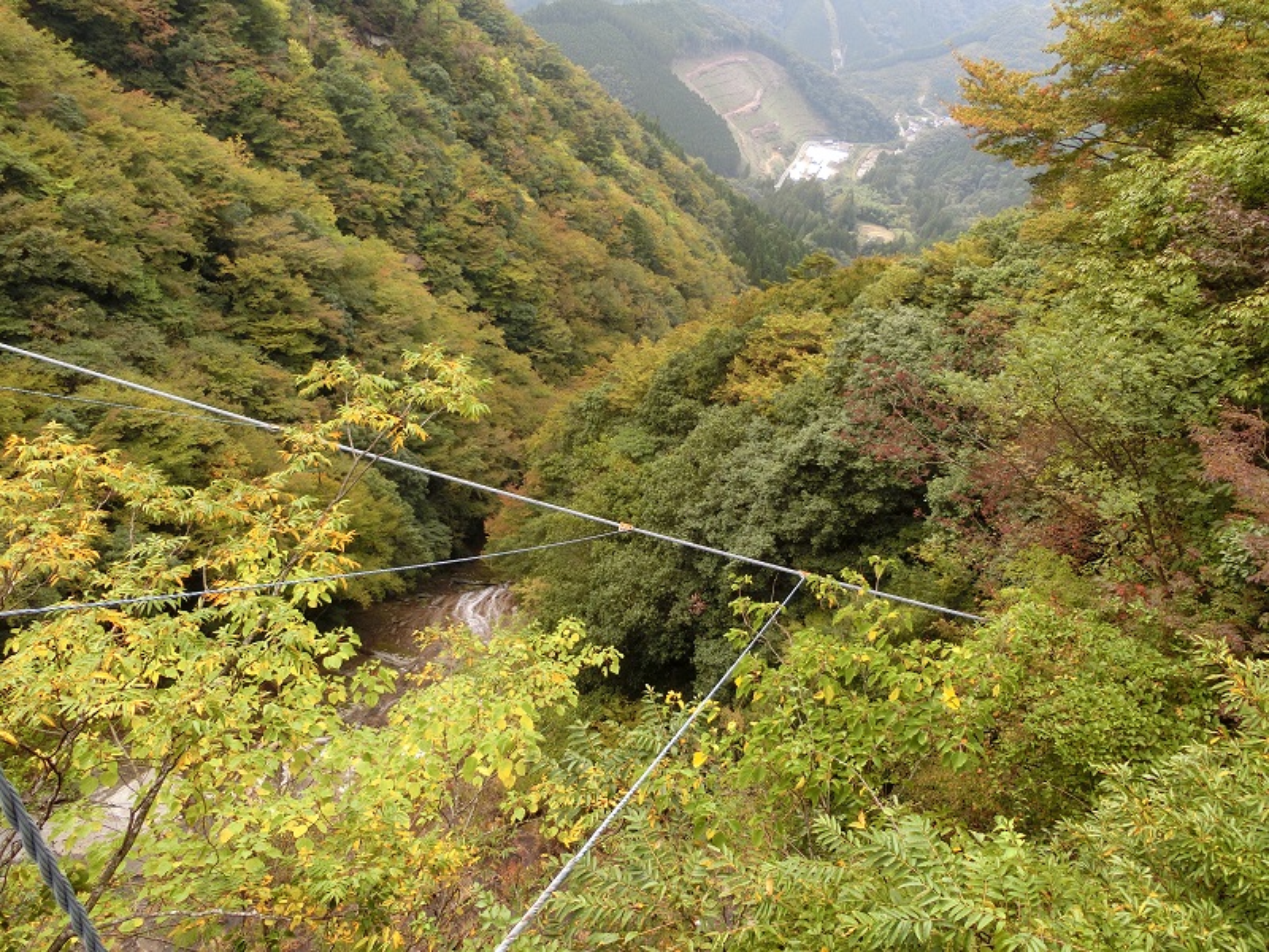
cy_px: 476
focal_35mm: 25
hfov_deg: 69.4
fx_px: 916
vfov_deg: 54.9
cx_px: 634
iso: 80
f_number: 3.5
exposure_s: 1/125
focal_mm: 4.5
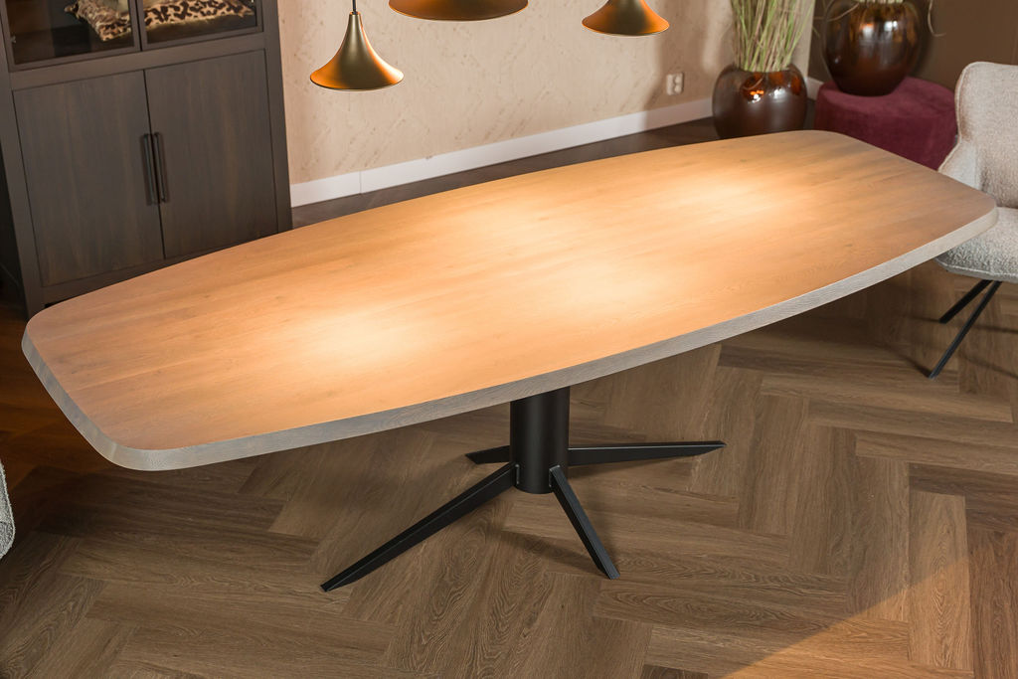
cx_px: 531
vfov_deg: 25.6
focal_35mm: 53
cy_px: 350
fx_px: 1497
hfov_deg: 37.6
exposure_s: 1/40
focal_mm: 45
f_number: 4
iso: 800
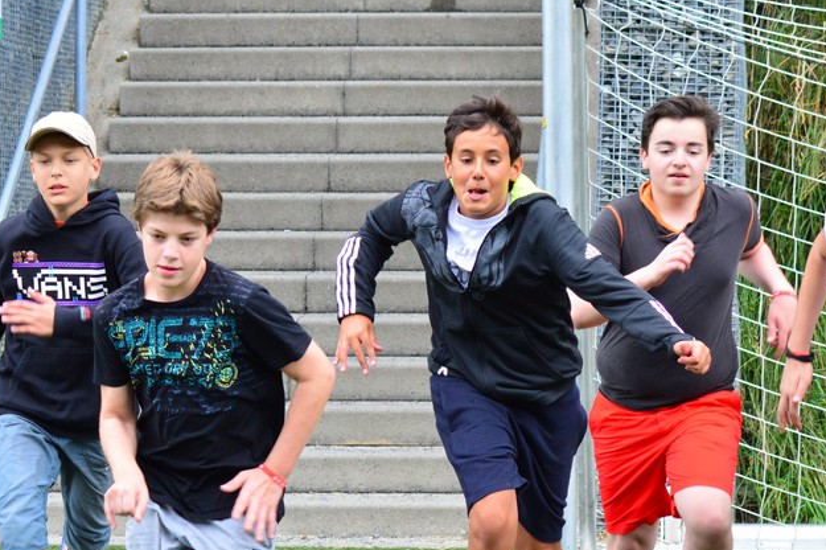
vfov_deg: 8.0
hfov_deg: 11.9
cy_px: 438
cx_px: 538
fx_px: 3944
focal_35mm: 172
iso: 800
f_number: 9
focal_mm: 70
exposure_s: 1/320
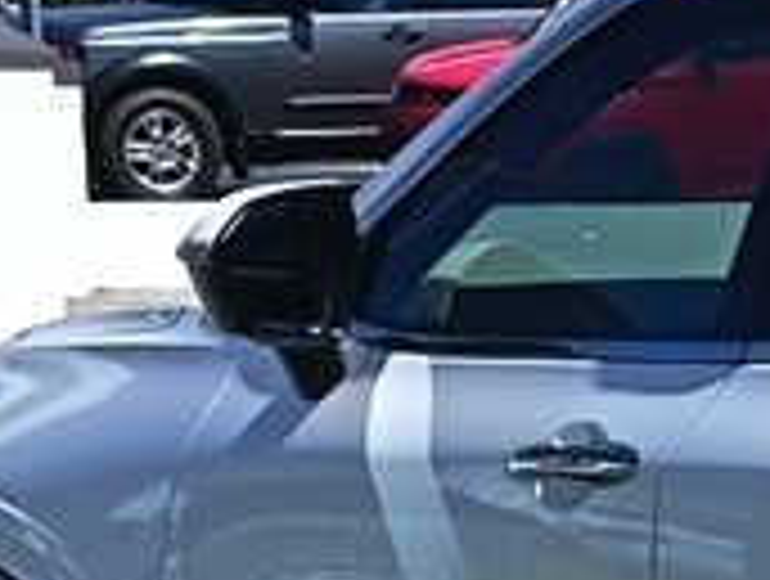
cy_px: 904
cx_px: 1761
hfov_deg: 8.3
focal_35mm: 221
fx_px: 4926
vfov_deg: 6.6
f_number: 1.75
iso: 101
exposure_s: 1/1214
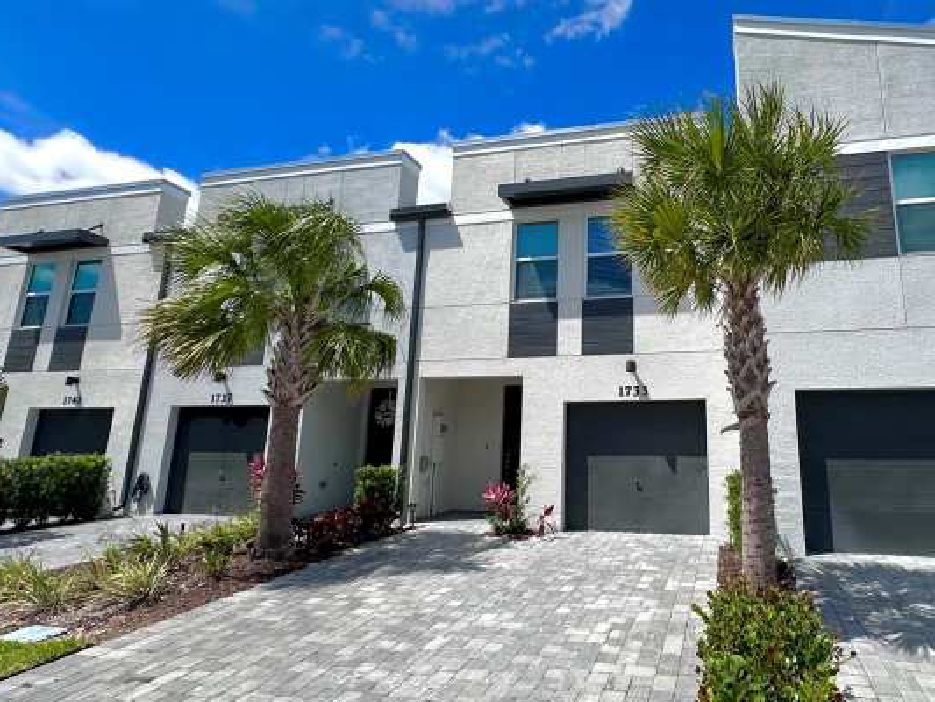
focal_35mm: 21
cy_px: 330
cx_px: 598
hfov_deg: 77.2
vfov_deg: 63.4
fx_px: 567
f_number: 2.2
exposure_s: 1/2618
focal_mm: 2.22
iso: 50
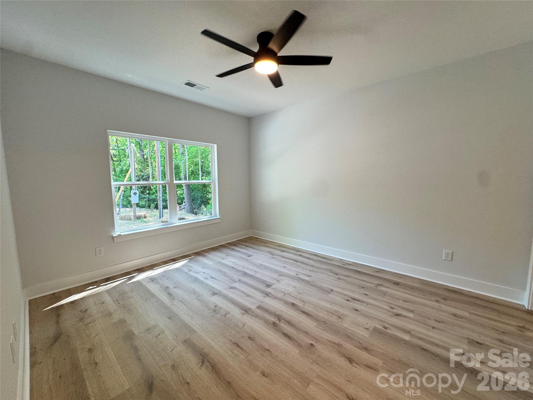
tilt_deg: -6.8
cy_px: 200
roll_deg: +0.8
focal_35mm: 14
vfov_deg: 85.7
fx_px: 216
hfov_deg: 102.1
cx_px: 266
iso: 125
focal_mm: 2.22
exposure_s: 1/124
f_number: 2.2
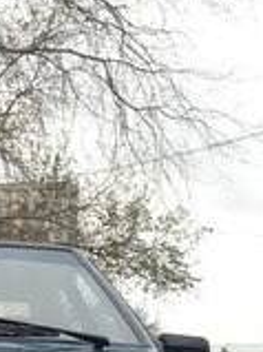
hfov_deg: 13.9
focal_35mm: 103
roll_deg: -1.5
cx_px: -60
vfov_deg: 17.8
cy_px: 465
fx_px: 1045
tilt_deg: -2.6
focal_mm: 4.12
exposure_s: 1/382
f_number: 2.4
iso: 50
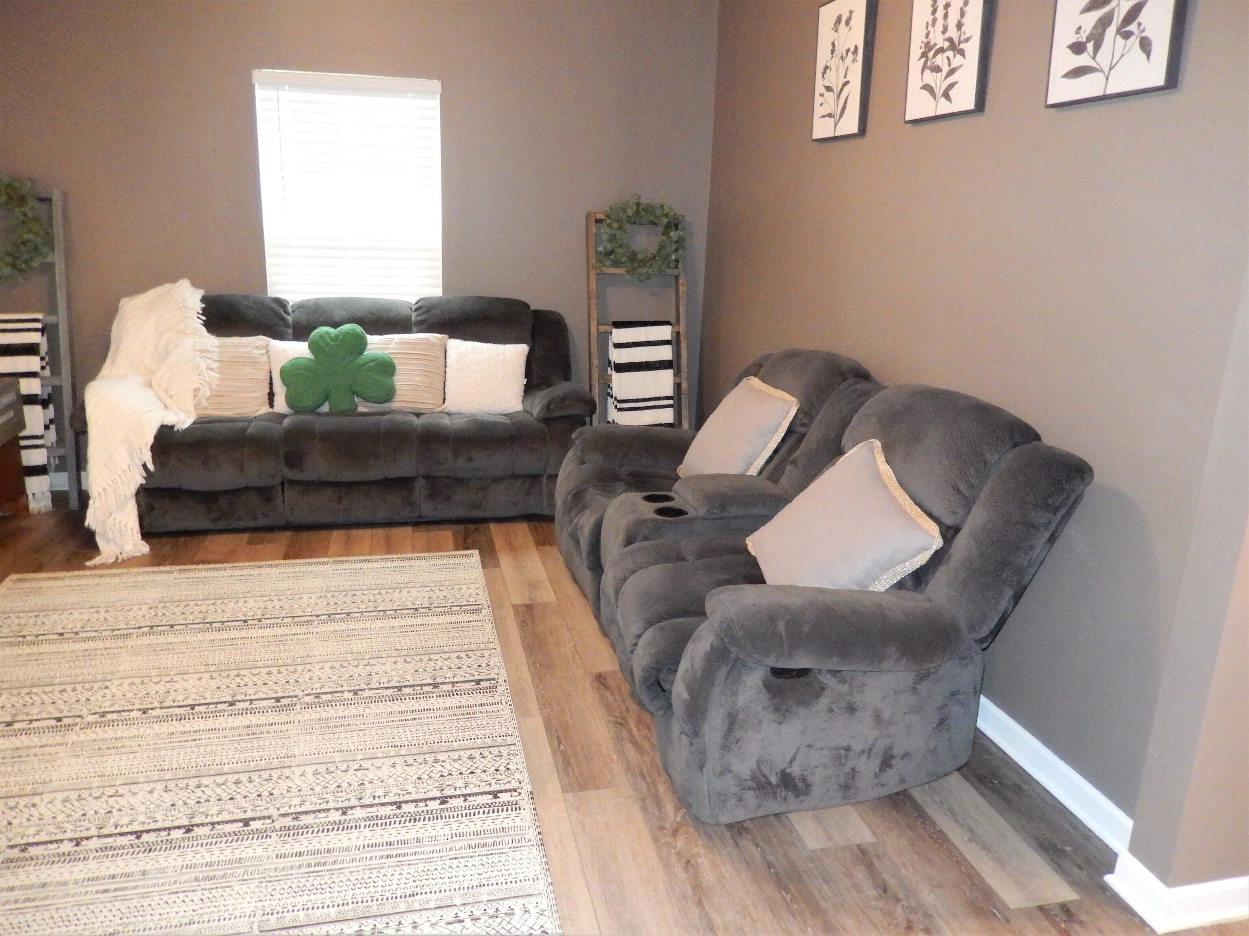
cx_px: 624
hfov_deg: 69.4
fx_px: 902
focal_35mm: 25
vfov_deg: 54.9
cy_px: 468
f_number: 3.4
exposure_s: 1/30
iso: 1600
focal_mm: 4.5
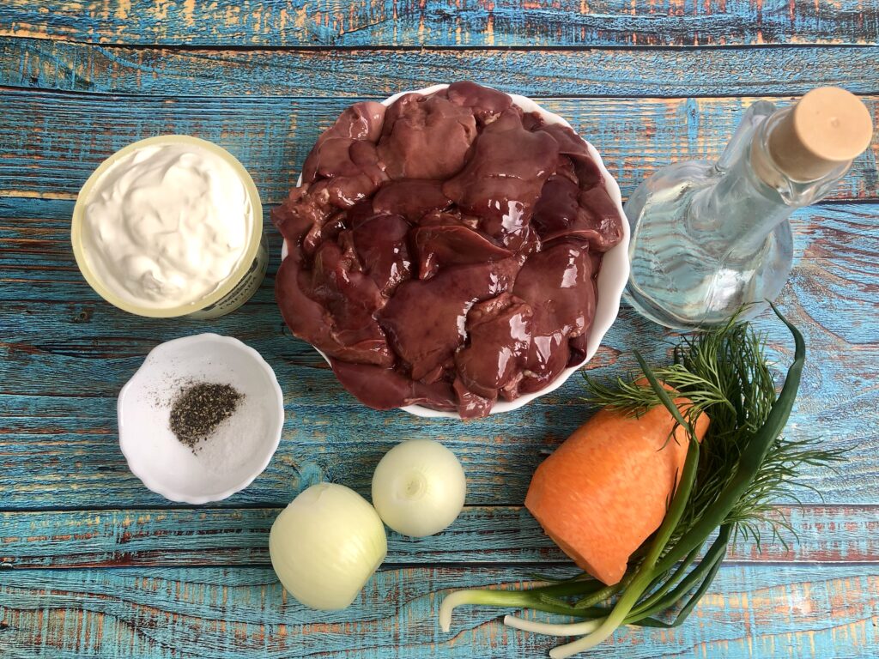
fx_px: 711
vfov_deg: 49.7
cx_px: 440
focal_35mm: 28
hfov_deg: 63.4
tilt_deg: -79.6
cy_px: 330
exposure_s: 1/100
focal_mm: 4
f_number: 1.8
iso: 32
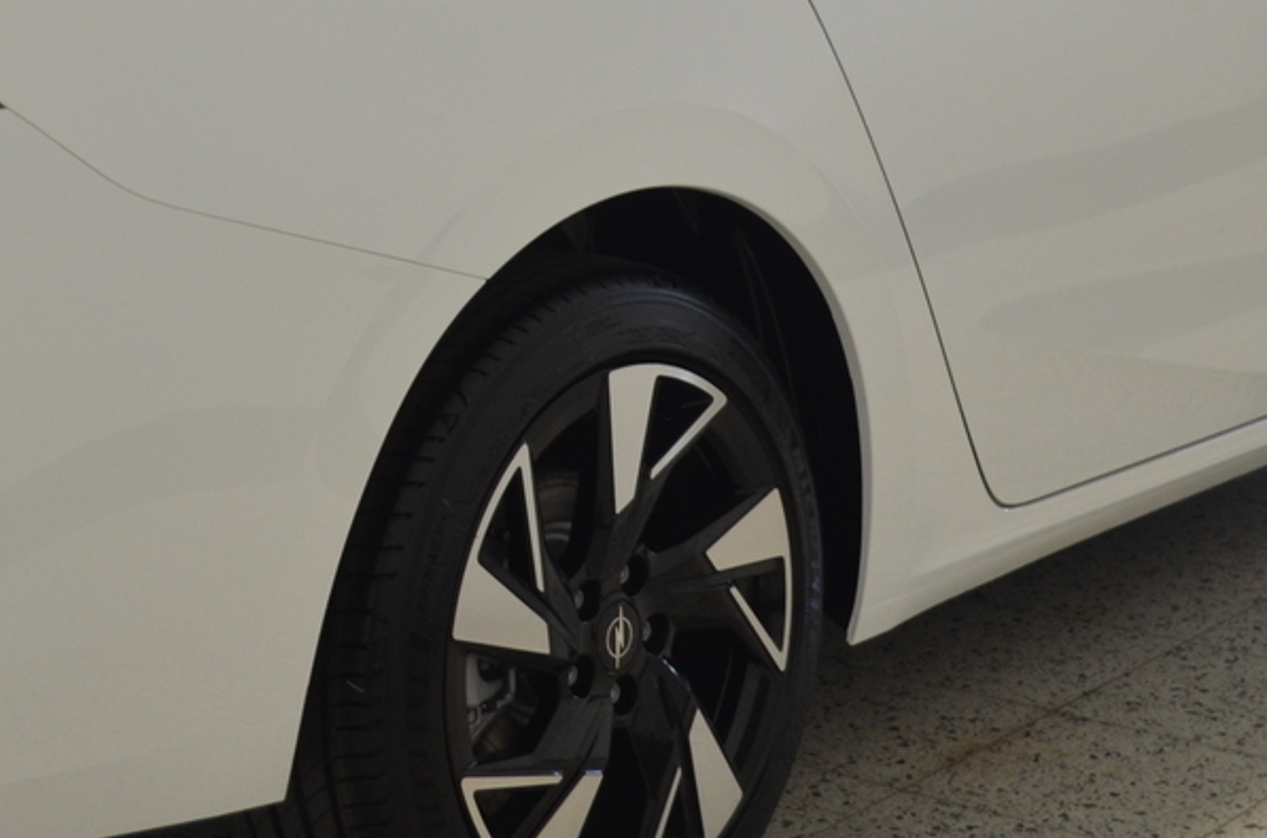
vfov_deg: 16.3
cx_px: 317
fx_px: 2879
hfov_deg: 24.5
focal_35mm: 82
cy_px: 51
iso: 450
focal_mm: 20
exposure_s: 1/60
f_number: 4
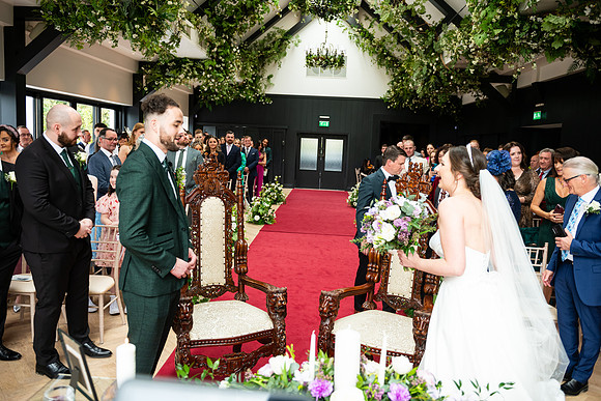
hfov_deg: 65.5
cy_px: 200
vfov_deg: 46.4
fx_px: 468
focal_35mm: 28
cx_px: 300
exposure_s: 1/200
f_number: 3.5
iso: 400
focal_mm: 28
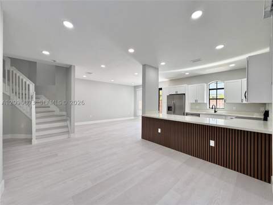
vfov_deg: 85.7
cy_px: 102
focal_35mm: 14
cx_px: 136
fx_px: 110
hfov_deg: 102.1
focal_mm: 2.22
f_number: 2.2
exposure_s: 1/127
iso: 50
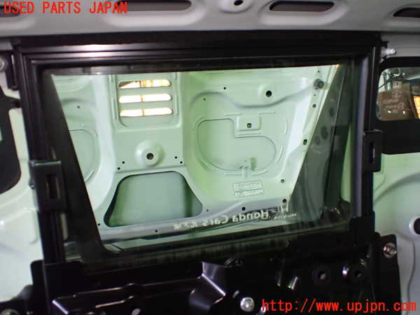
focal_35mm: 30
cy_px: 158
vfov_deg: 46.8
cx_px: 210
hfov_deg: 60.0
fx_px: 364
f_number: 2.3
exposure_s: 1/80
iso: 800
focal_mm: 5.4
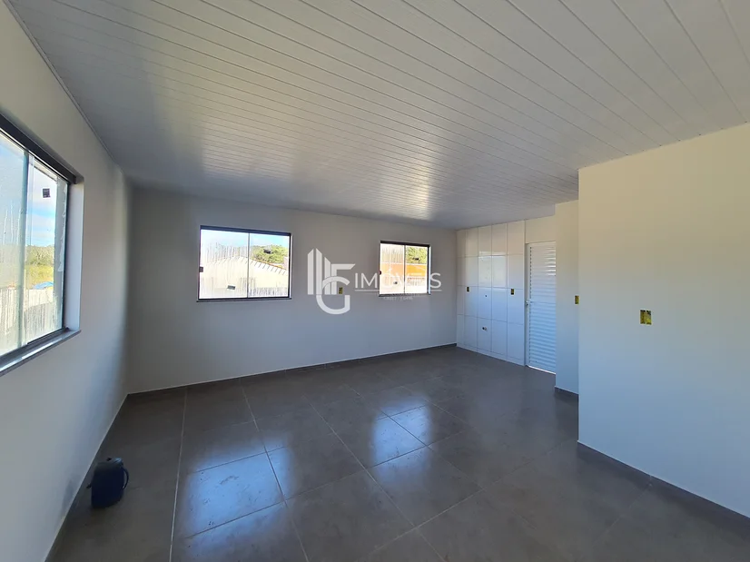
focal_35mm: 13
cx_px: 375
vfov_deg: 89.9
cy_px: 281
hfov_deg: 106.2
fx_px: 282
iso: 64
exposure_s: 1/120
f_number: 2.2
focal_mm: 1.74
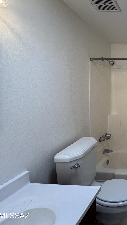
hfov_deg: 34.9
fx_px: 150
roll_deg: -0.3
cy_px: 90
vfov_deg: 73.2
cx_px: 158
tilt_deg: -0.6
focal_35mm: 25
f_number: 2.2
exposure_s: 1/120
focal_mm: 2.22
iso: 80
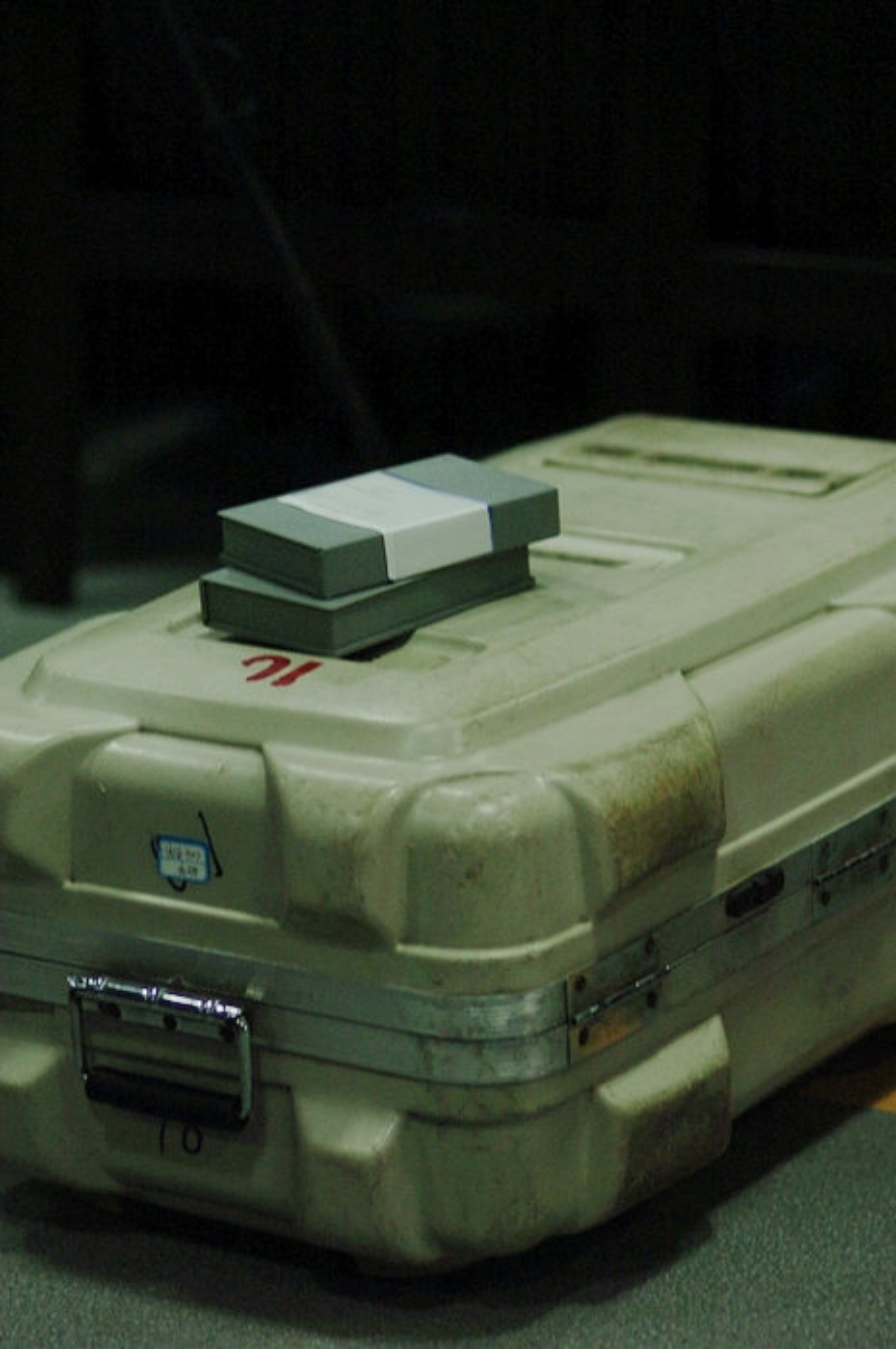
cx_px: 448
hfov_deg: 10.7
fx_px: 4771
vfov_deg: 16.1
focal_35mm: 128
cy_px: 674
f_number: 2
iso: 200
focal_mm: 85
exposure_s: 1/40
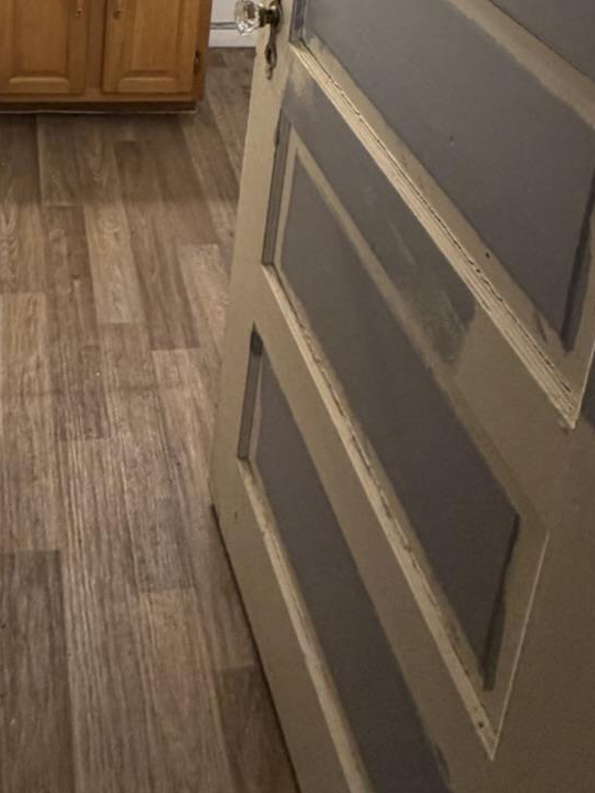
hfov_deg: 34.4
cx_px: 85
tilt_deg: -15.5
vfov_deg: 35.7
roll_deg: -2.6
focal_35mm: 40
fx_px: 916
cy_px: -177
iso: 320
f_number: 2.2
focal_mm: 2.22
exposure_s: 1/120
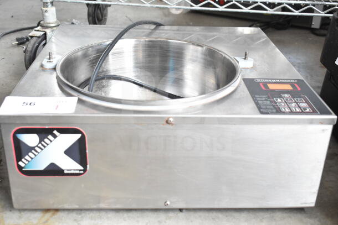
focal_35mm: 45
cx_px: 169
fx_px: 423
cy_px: 112
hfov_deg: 43.6
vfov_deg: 29.9
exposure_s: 1/125
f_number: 5.6
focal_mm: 30
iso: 1600
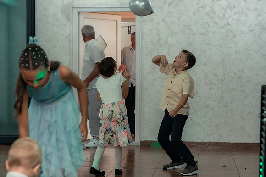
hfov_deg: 20.9
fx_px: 720
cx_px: 180
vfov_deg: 14.0
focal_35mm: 97
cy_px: 69
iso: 2000
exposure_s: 1/250
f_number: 3.5
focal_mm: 70
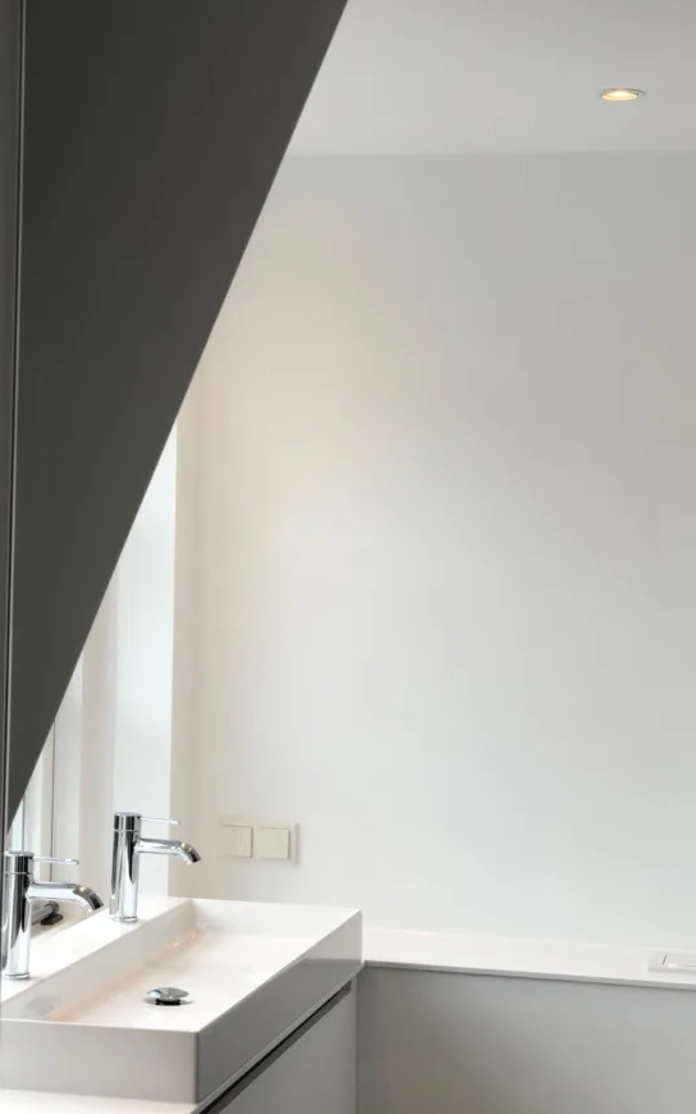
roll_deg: -0.9
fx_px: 2306
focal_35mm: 76
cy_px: 516
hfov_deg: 17.2
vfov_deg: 27.1
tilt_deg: -0.1
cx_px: 334
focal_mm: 6
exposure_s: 1/100
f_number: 2.4
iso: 16
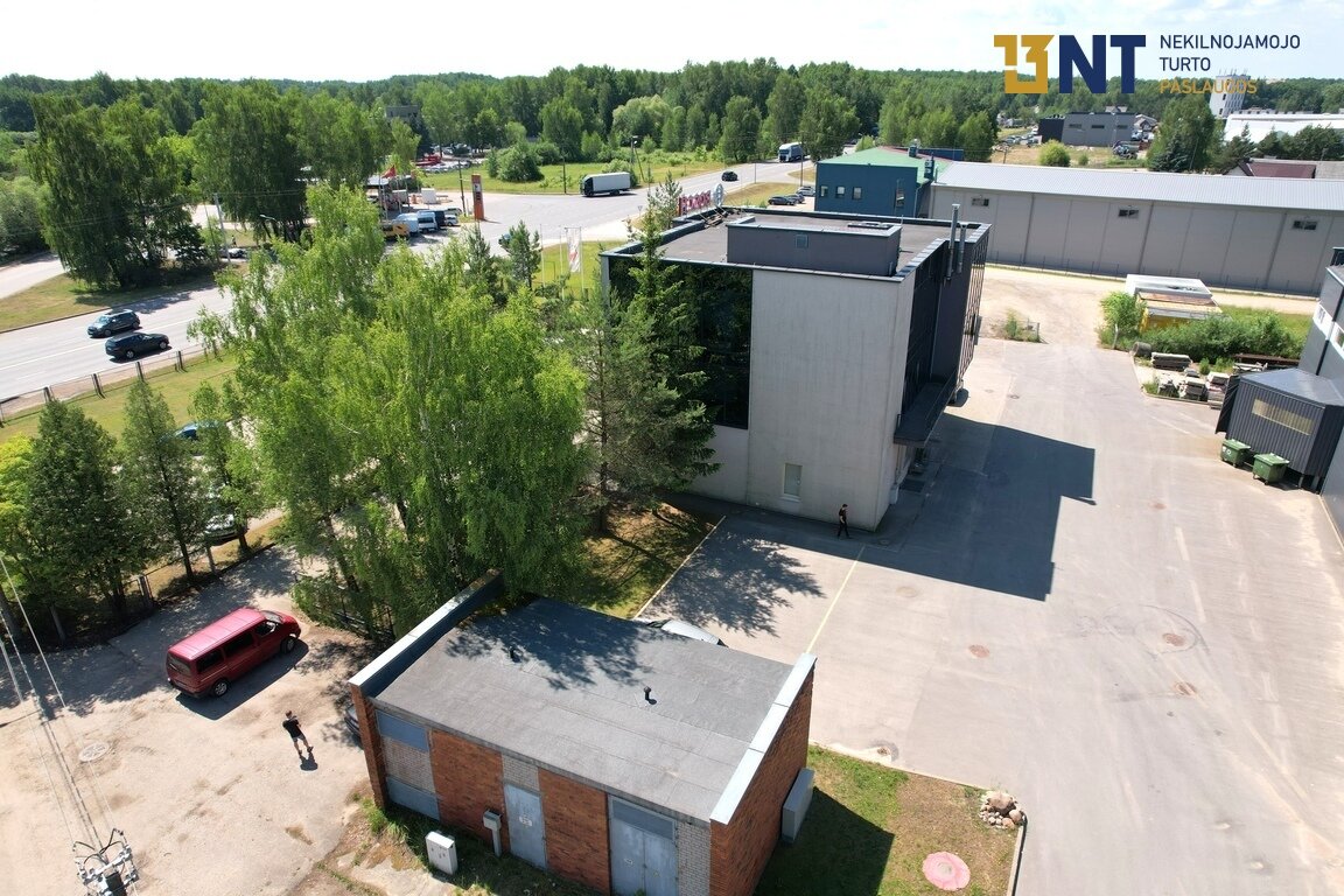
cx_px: 672
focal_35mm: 22
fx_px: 821
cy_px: 448
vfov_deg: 57.2
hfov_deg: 78.6
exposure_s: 1/1500
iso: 100
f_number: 2.8
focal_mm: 8.38
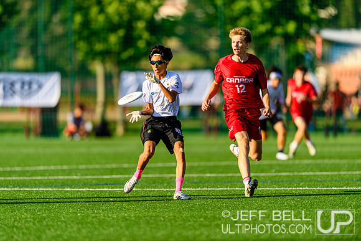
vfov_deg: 3.4
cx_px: 180
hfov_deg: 5.2
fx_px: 4012
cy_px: 120
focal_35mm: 400
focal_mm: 400
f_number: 3.2
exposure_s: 1/1600
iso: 100
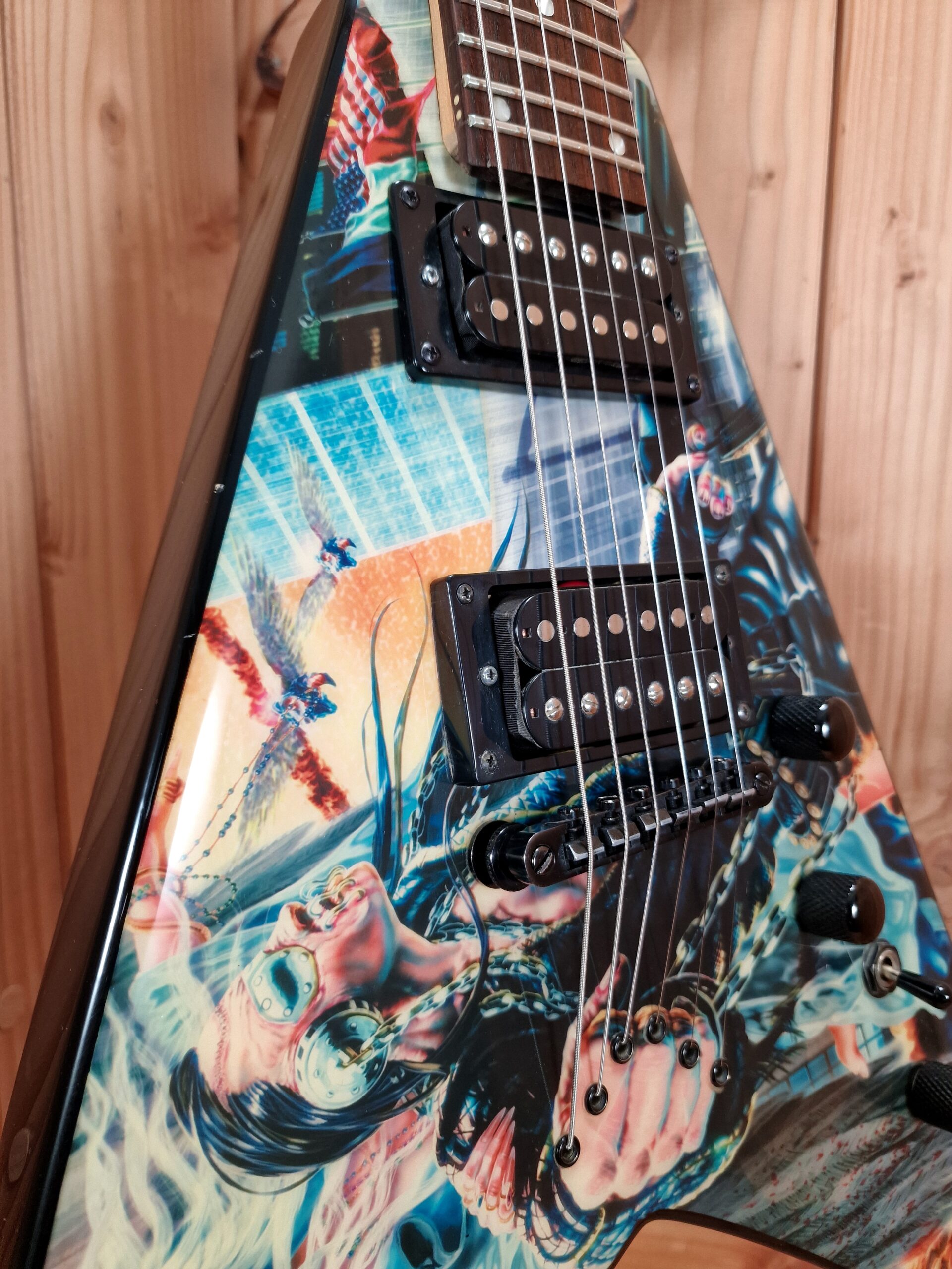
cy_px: 634
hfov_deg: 58.9
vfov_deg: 73.9
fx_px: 843
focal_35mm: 23
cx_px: 476
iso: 50
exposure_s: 1/120
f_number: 1.8
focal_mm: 6.4
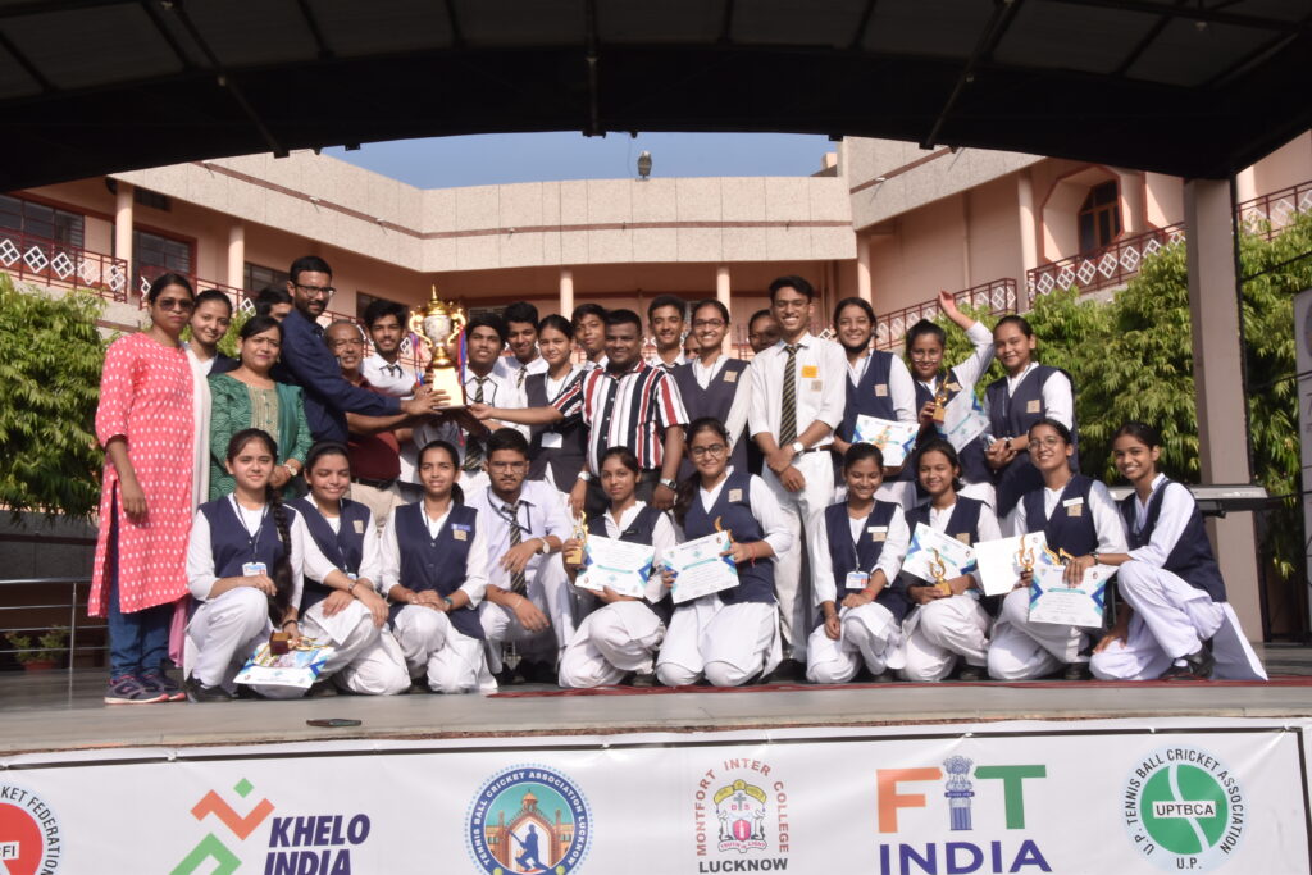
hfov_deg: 46.4
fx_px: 1531
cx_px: 656
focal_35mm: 42
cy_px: 438
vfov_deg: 31.9
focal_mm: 28
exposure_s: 1/160
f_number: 20
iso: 400
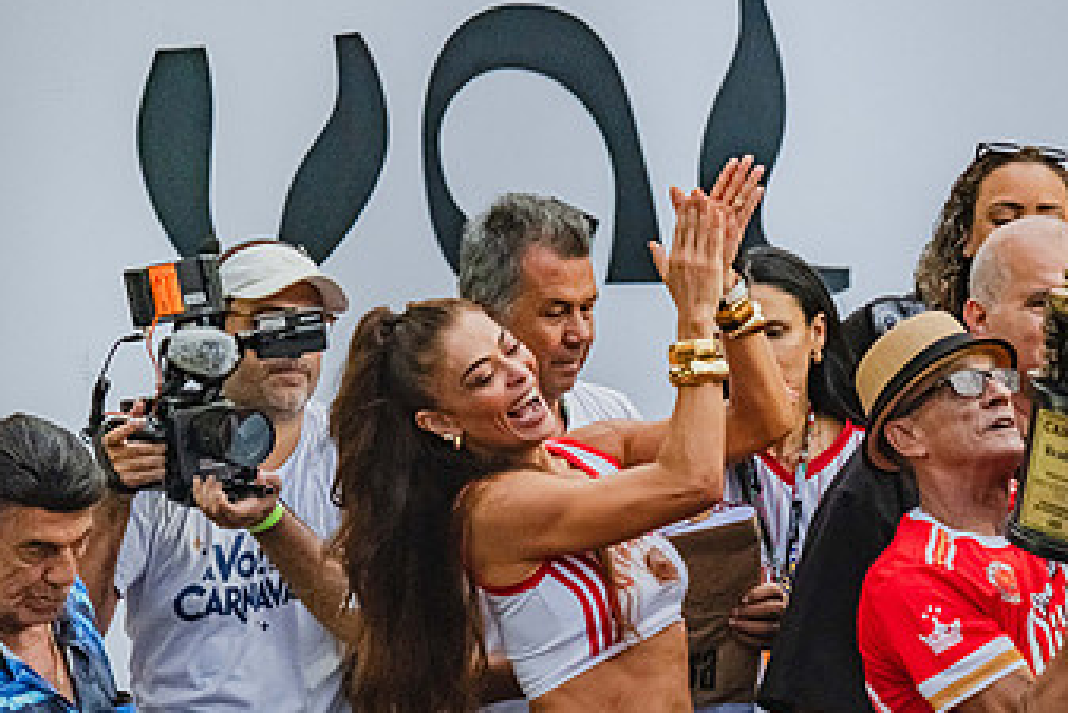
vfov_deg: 4.2
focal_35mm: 330
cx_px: 881
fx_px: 9794
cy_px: 391
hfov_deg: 6.2
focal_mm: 128
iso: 2000
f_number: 4.4
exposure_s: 1/2000
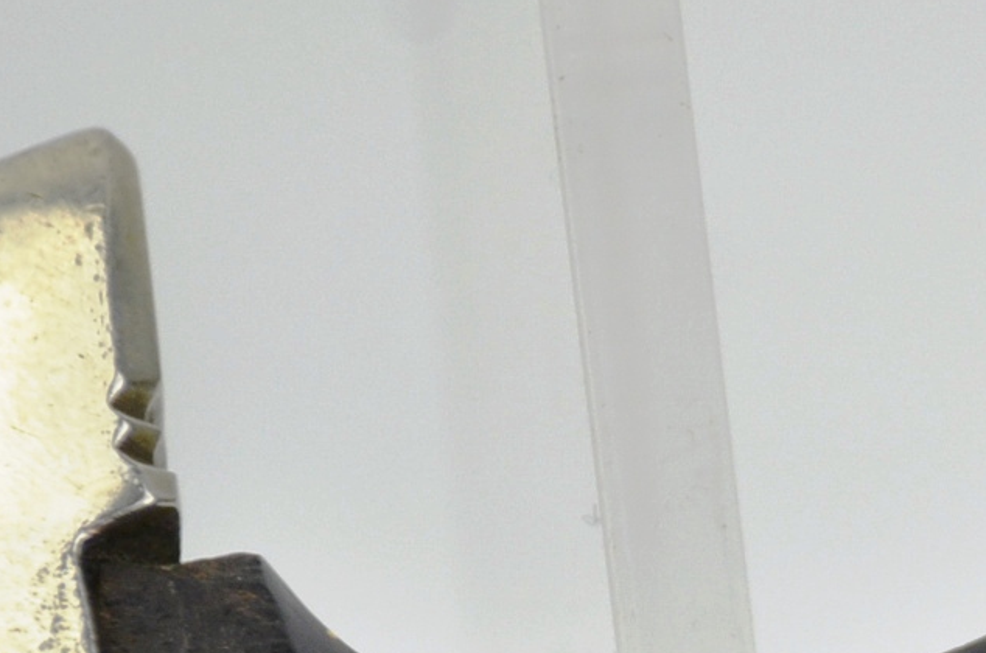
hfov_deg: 2.6
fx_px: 21510
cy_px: 962
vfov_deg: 1.7
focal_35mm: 787
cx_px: 1275
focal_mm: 135
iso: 720
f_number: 5.6
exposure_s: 1/250
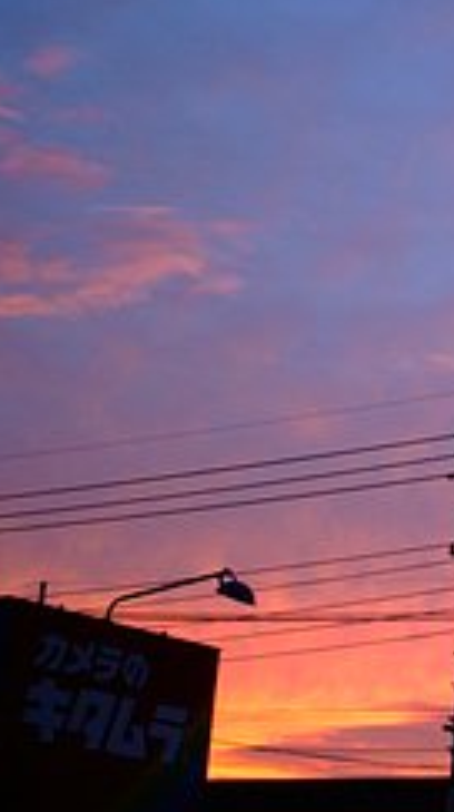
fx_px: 1998
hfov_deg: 12.2
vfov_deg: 22.9
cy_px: 386
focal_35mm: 93
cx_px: 744
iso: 800
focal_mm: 28
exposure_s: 1/60
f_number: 3.3
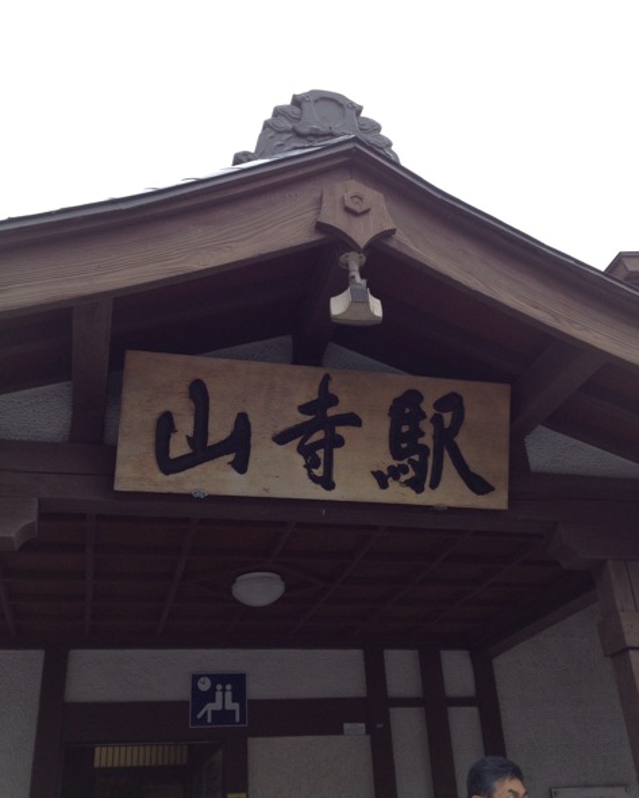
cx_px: 317
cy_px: 397
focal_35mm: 37
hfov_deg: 40.1
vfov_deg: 49.1
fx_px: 874
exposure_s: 1/303
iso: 64
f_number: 2.4
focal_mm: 4.28
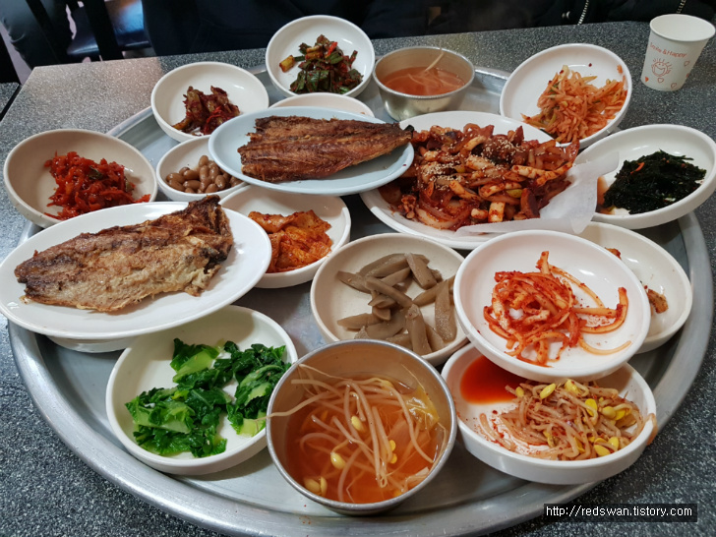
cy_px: 268
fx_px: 538
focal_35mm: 26
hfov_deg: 67.3
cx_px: 358
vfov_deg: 53.1
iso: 200
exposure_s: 1/40
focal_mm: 4.2
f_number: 1.7
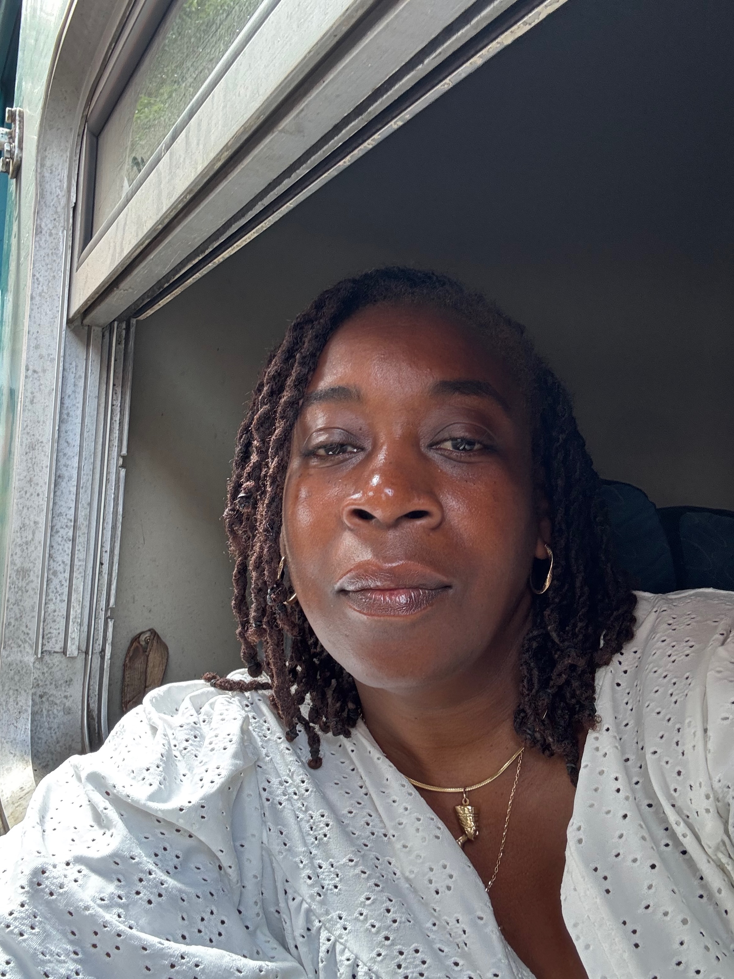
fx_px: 848
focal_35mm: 30
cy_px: 490
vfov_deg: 60.0
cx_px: 367
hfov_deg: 46.8
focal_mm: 2.69
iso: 80
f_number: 1.9
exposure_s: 1/68
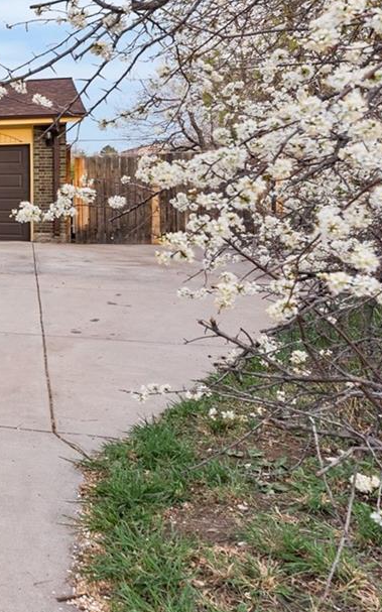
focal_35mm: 43
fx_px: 717
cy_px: 181
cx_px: -281
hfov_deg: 21.4
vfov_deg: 45.2
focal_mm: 16
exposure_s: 1/13
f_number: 8
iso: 200
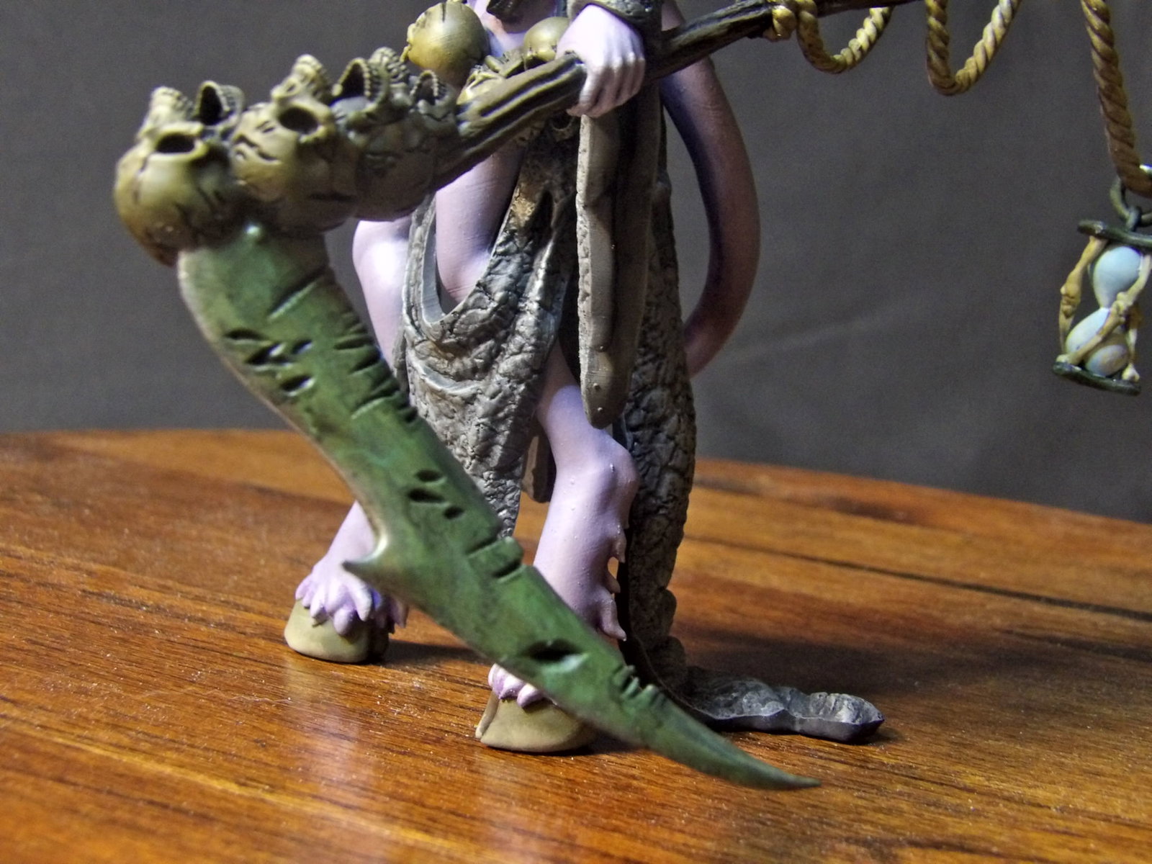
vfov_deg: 23.7
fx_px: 2063
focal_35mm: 62
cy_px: 432
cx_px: 576
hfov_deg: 31.2
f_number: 4
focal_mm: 11.1
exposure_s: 1/2.2
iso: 800
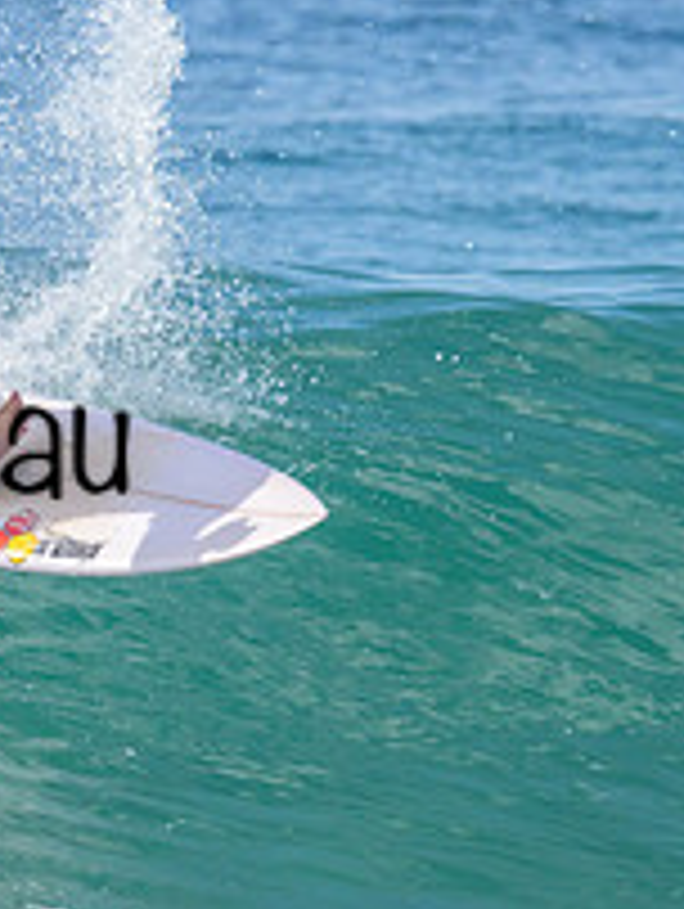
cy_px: 371
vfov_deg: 1.1
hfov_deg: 0.8
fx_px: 46377
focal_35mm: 1764
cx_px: -152
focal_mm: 540
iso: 900
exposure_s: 1/2000
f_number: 11
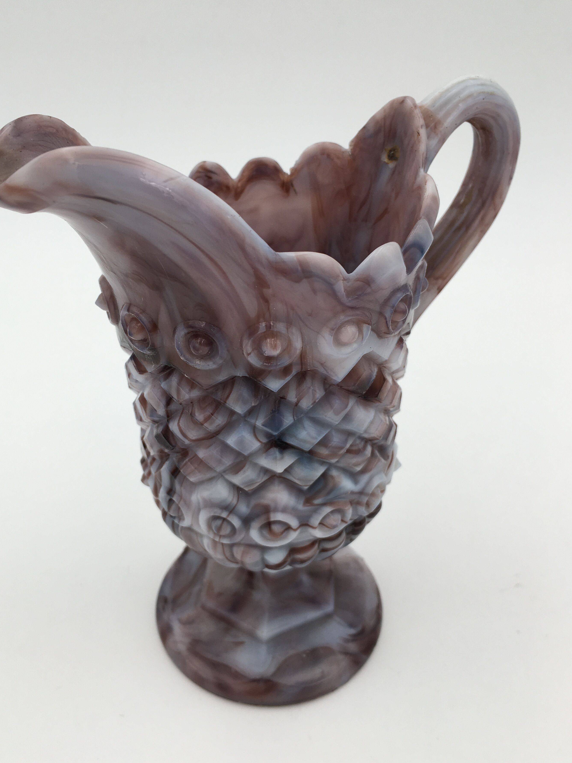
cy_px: 373
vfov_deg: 55.3
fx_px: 727
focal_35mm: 33
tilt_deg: -31.3
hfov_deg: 42.9
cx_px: 259
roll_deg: +0.6
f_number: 2.2
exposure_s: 1/160
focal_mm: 4.15
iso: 25
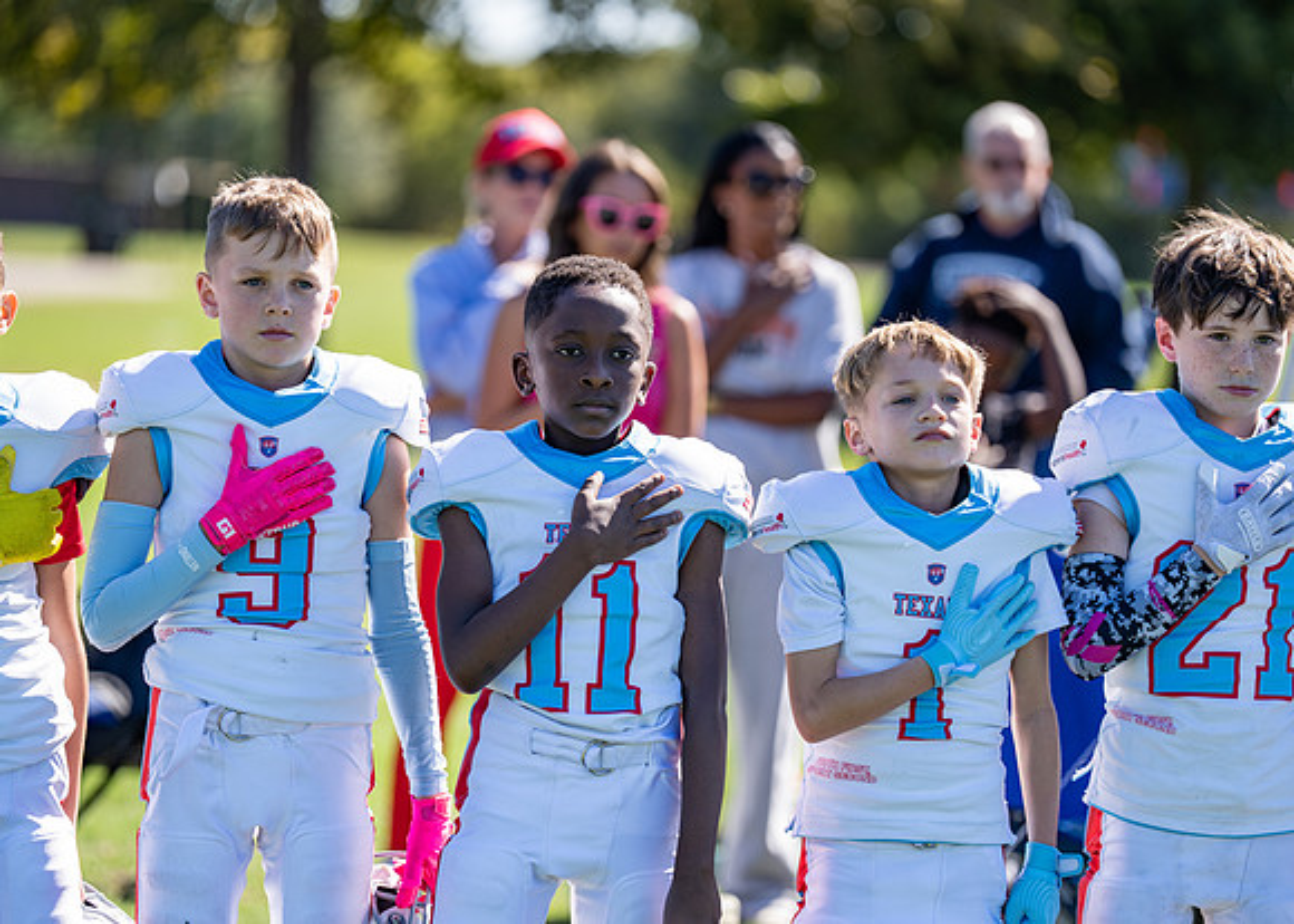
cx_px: 655
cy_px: 496
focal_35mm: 186
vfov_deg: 7.7
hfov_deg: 10.8
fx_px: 6822
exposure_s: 1/1000
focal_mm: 160
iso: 125
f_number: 2.8
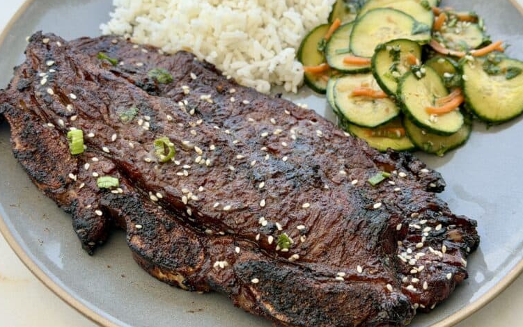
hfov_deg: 38.9
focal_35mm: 52
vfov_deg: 24.9
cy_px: 153
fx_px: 741
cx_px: 260
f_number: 1.78
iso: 64
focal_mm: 6.76
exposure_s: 1/837
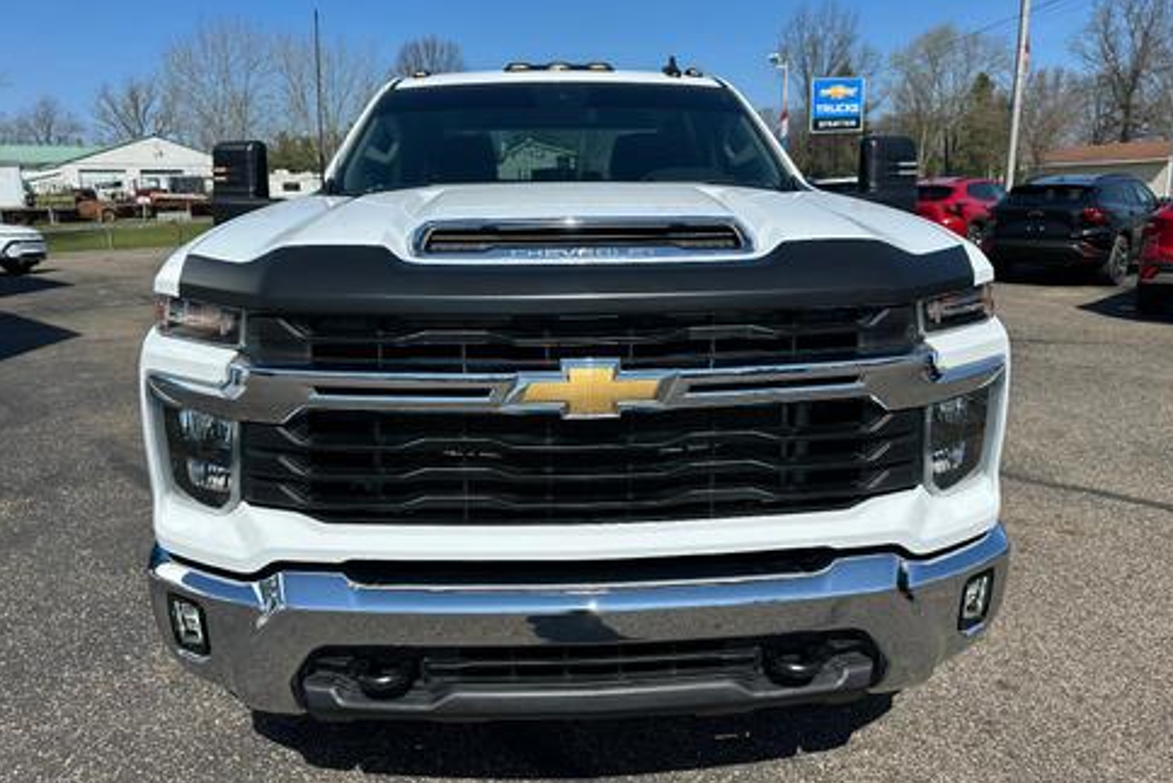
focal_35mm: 26
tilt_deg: -10.2
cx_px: 570
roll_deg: -0.9
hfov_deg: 69.4
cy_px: 376
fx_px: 847
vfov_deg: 49.6
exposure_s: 1/5525
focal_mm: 6.86
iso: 80
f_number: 1.78
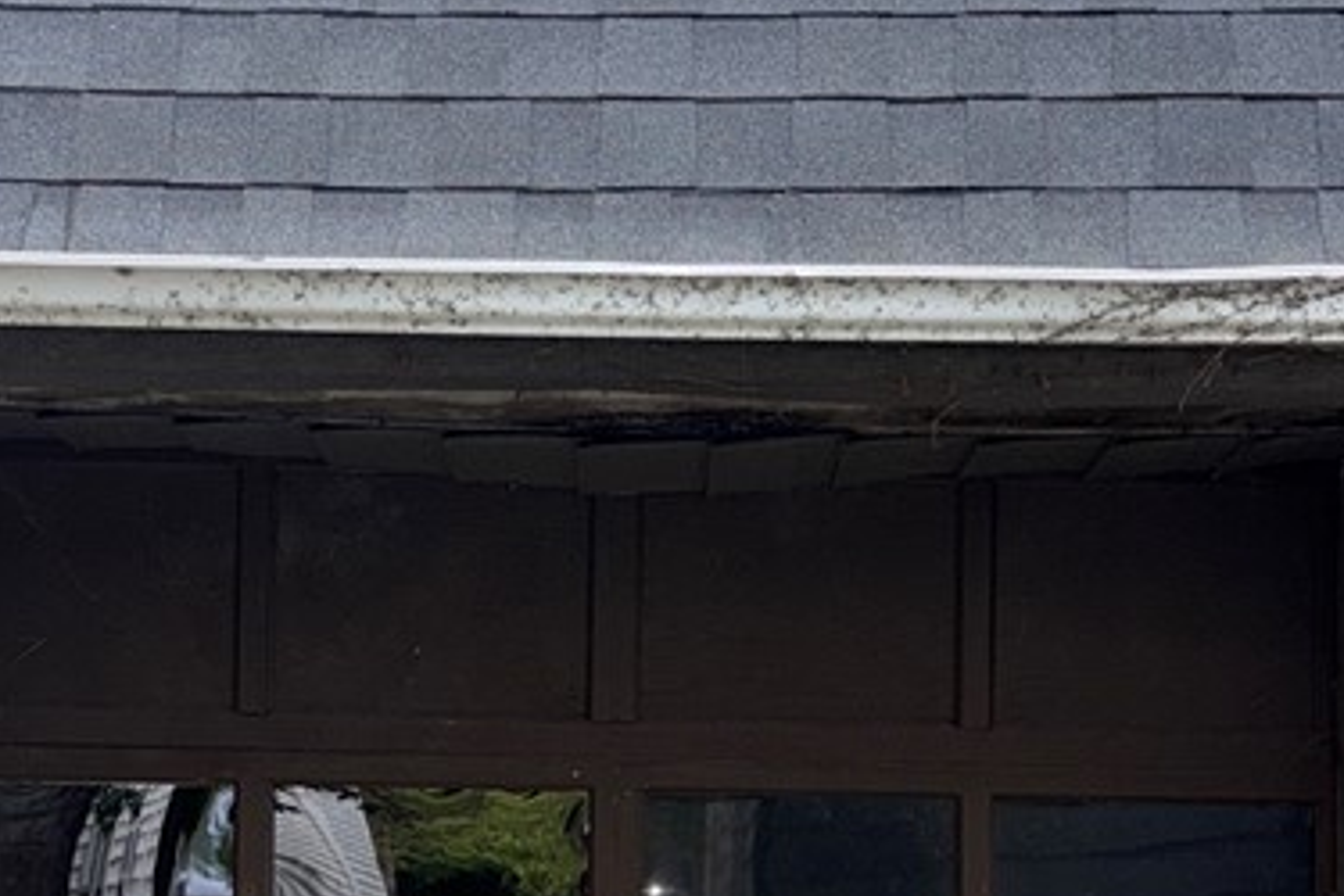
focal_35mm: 68
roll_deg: -1.1
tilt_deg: +0.8
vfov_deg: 19.8
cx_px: 676
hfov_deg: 29.7
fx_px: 2538
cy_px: 717
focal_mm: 6.76
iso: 64
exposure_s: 1/318
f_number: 1.78
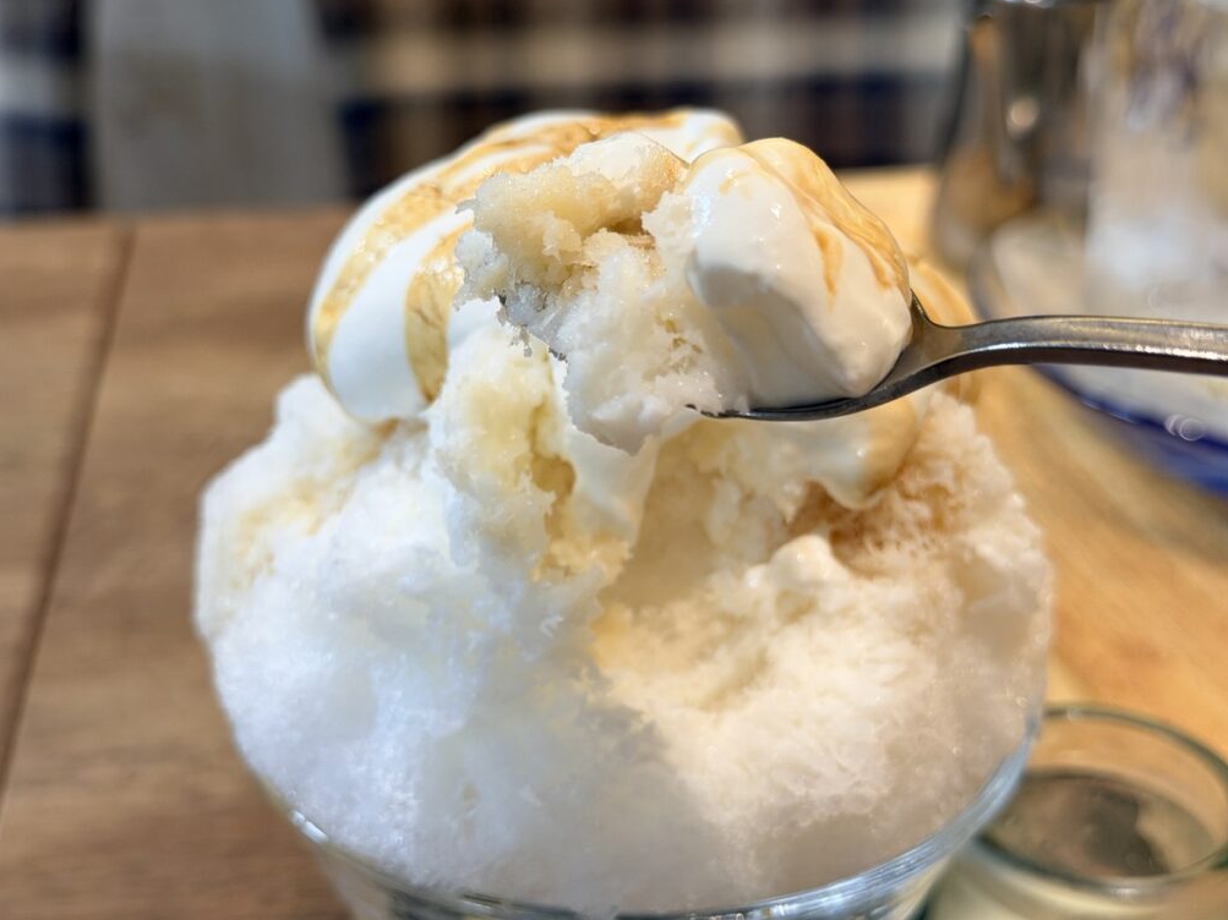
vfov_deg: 29.7
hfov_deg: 38.9
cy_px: 451
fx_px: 1738
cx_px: 621
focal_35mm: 49
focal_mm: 6.76
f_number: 1.78
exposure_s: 1/60
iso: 50
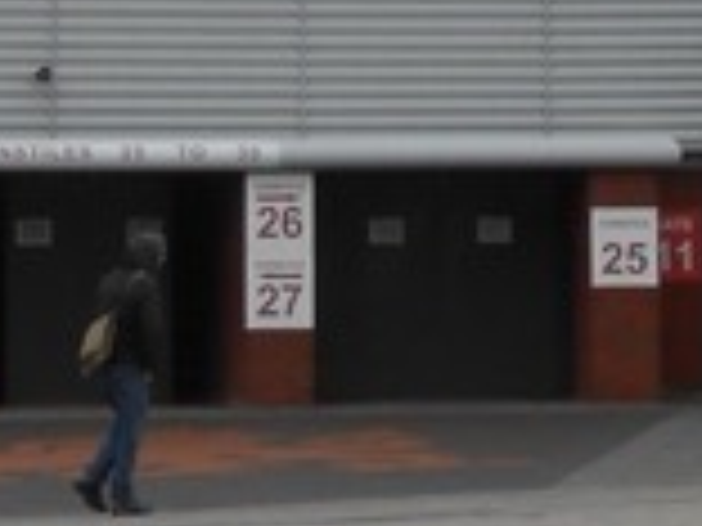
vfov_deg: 8.7
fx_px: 3427
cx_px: 490
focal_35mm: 169
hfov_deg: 11.7
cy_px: -148
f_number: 3.8
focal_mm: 5.3
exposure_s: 1/800
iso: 80
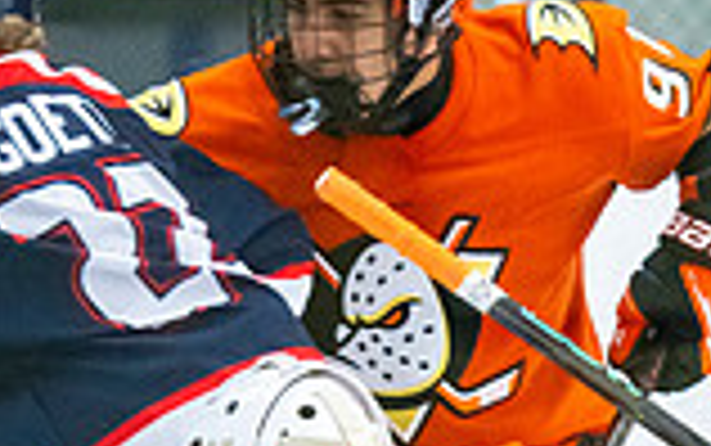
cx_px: 324
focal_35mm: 659
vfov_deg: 2.0
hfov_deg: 3.2
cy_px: 839
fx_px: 12779
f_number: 3.2
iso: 2500
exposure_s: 1/640
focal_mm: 120
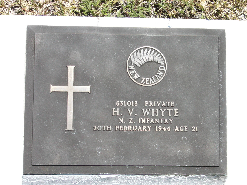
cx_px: 124
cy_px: 92
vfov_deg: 21.0
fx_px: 499
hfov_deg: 27.8
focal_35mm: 70
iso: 100
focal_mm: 11.6
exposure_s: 1/100
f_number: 11.3
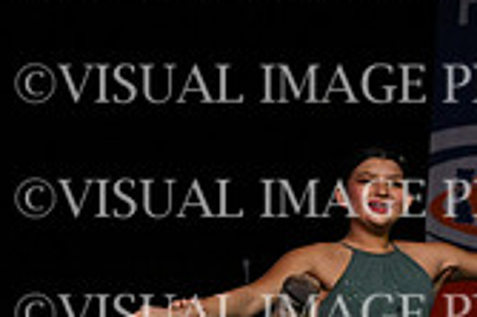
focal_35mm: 492
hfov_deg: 4.2
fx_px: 6512
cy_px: 485
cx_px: 428
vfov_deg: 2.8
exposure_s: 1/1000
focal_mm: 95
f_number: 4
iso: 6400
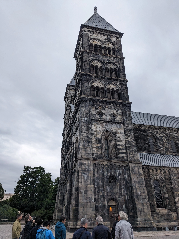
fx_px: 186
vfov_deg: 65.3
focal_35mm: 27
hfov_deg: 51.4
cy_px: 120
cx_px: 90
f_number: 1.73
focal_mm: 4.38
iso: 75
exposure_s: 1/47.6
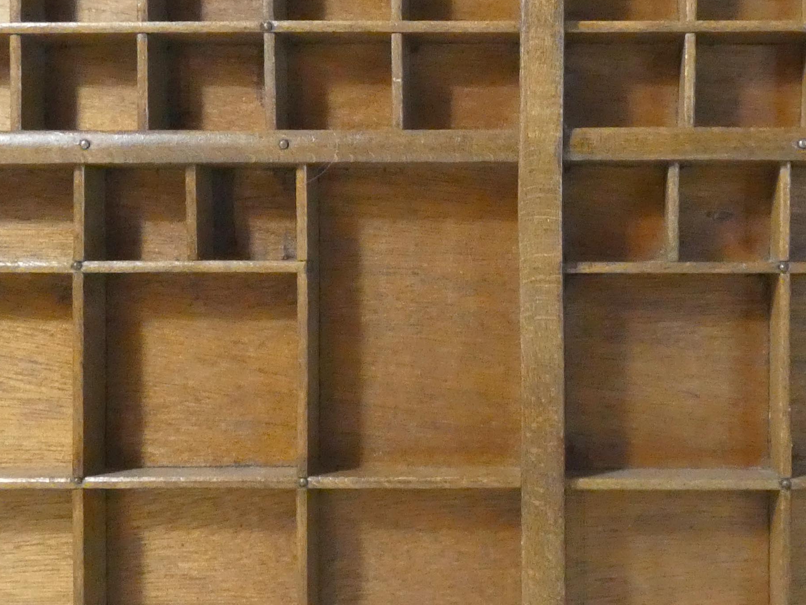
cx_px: 550
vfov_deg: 27.0
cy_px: 290
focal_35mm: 54
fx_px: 1257
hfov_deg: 35.1
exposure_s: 1/60
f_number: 2.8
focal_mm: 3.6
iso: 800
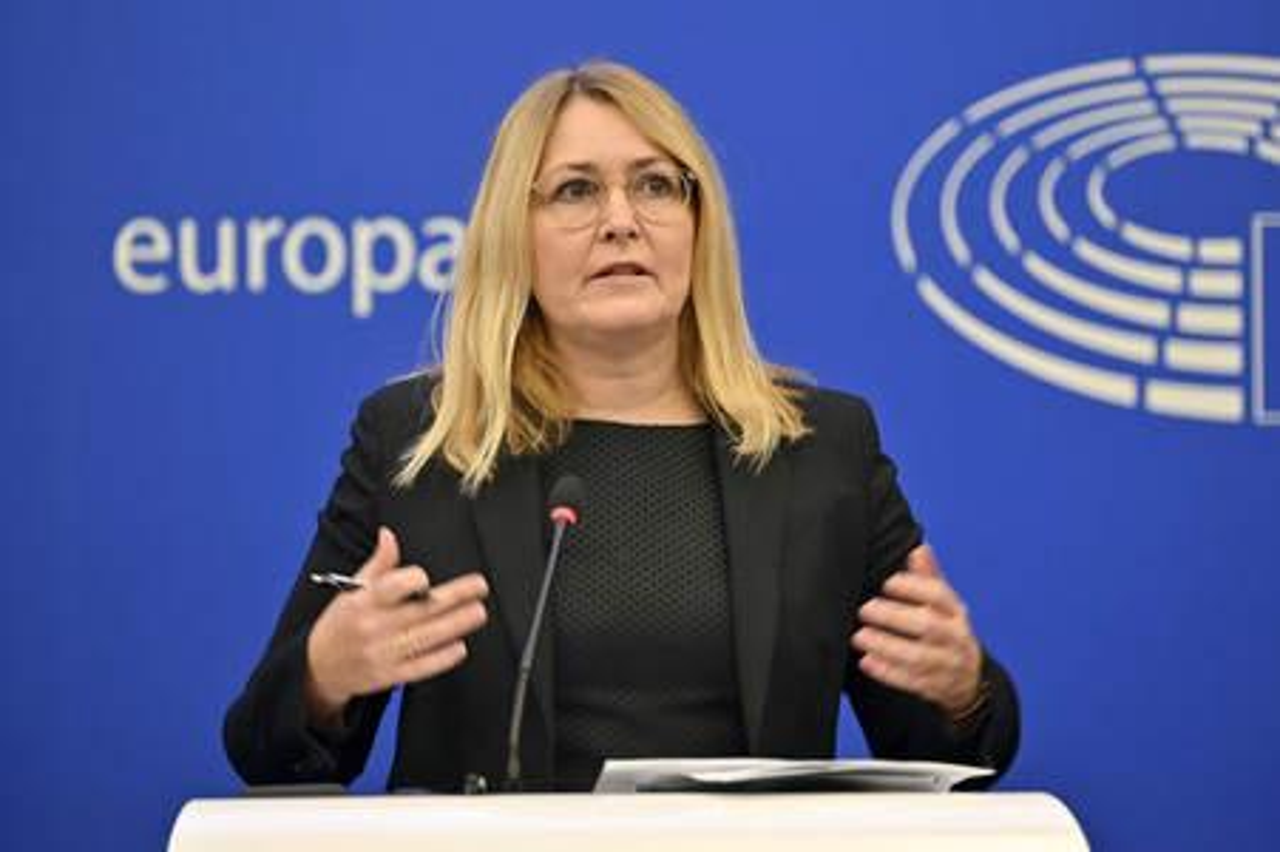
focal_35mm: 150
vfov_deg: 9.1
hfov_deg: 13.7
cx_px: 640
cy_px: 426
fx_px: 5329
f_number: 2.8
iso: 400
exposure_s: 1/100
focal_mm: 150
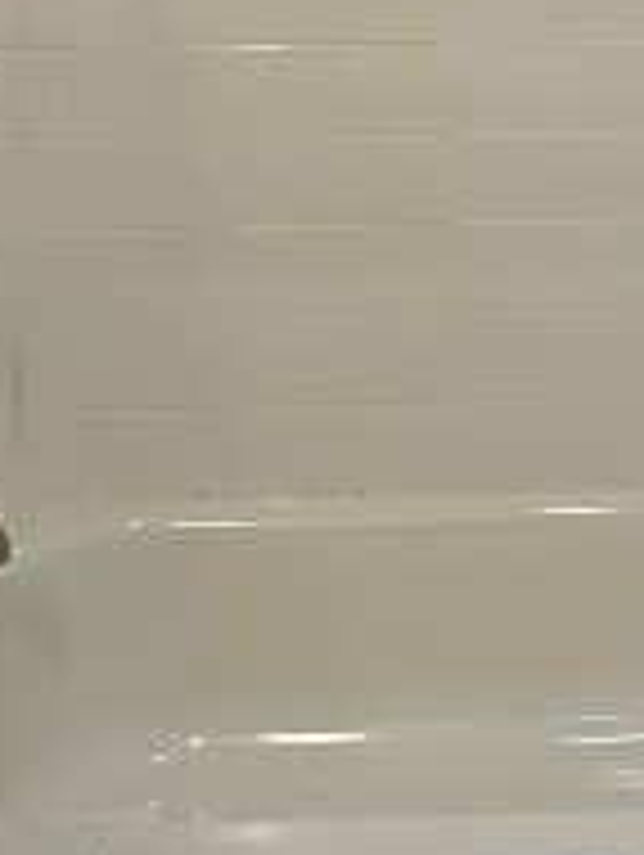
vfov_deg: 18.9
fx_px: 2401
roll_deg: +0.3
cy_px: -207
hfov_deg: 15.1
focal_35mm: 97
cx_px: 617
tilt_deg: -8.3
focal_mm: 6.76
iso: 100
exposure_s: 1/120
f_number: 1.78
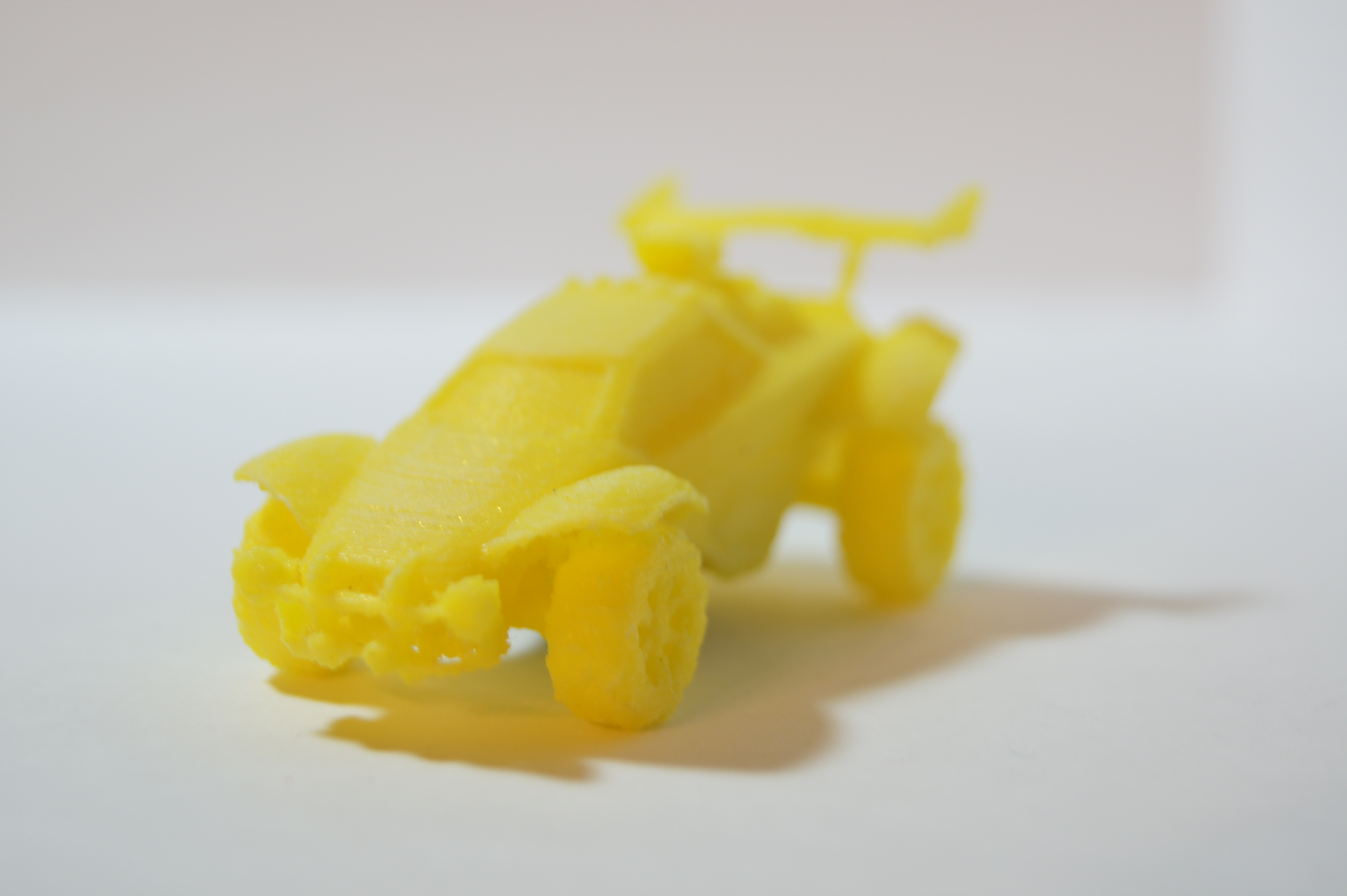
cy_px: 448
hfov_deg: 27.0
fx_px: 2805
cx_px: 674
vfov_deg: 18.2
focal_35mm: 75
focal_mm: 50
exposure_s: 1/13
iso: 100
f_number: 5.6
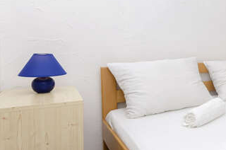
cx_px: 248
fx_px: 226
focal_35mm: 36
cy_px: 62
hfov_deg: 42.2
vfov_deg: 36.6
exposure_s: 1/80
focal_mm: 10
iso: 100
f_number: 8
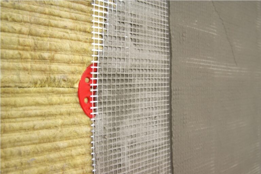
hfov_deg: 57.2
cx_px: 130
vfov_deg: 40.0
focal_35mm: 33
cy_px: 87
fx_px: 239
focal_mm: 22
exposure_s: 1/100
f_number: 8
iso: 400
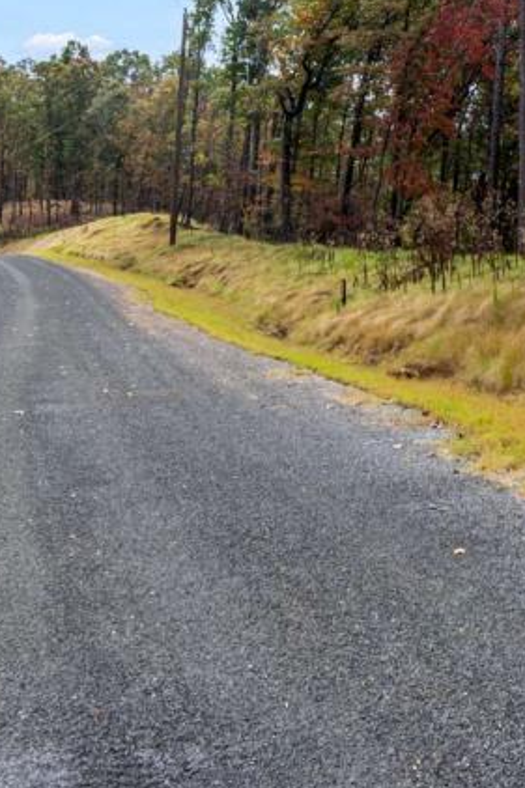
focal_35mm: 55
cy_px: 170
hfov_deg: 22.0
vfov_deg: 35.0
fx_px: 1213
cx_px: 676
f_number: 7.1
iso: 400
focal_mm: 13
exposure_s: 1/800
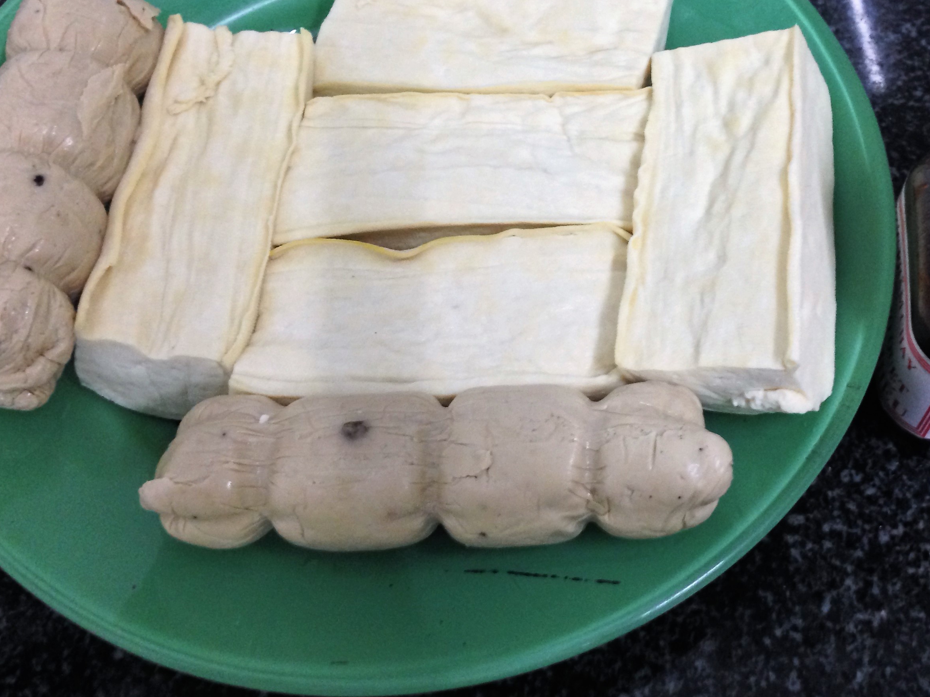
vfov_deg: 31.4
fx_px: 1236
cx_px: 595
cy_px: 270
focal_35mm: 46
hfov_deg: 40.9
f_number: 2.4
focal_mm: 4.12
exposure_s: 1/20
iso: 200
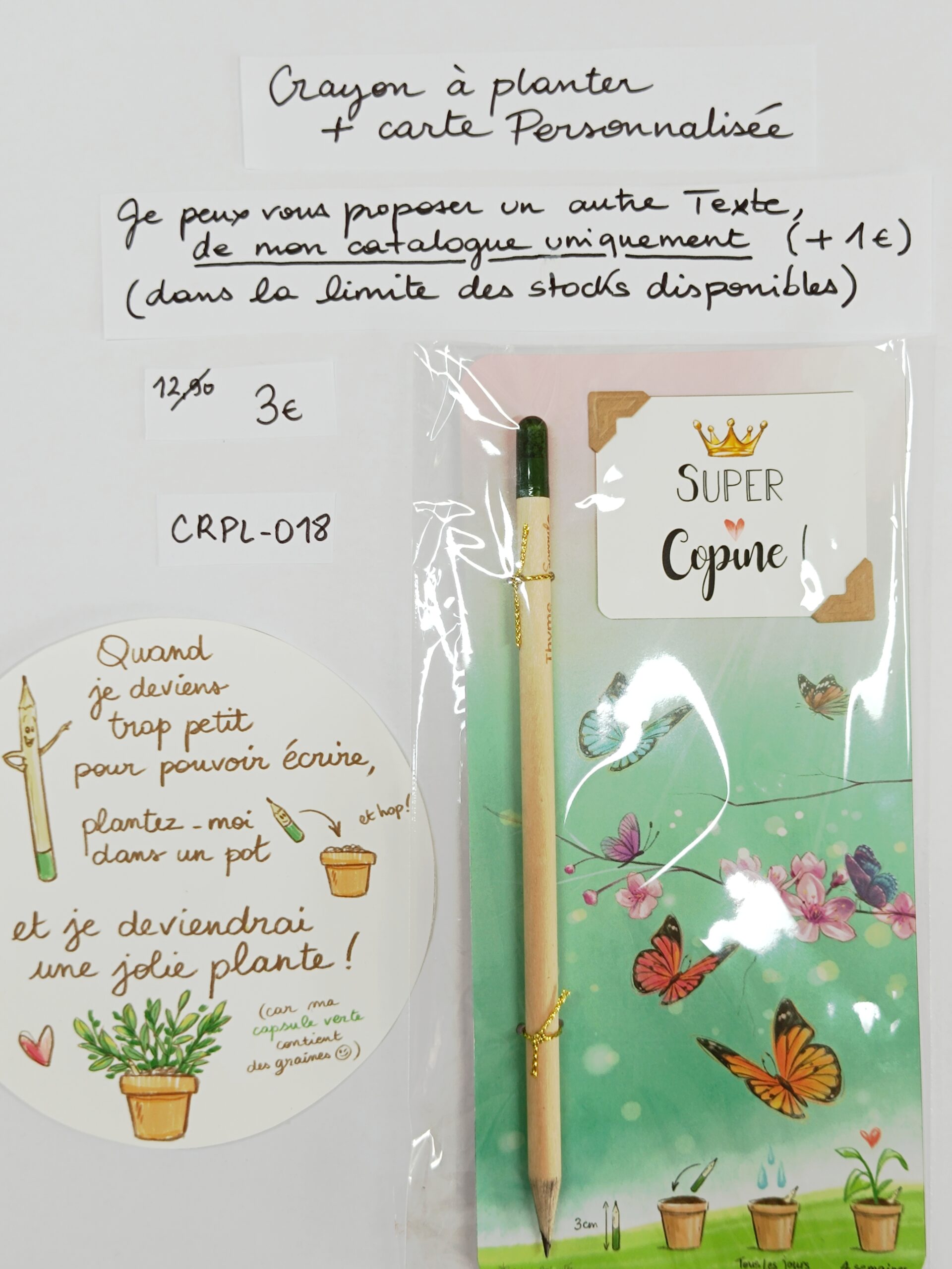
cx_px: 476
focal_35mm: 24
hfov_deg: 56.8
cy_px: 634
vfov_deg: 71.6
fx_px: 880
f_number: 1.88
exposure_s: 1/101
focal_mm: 5.59
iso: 81
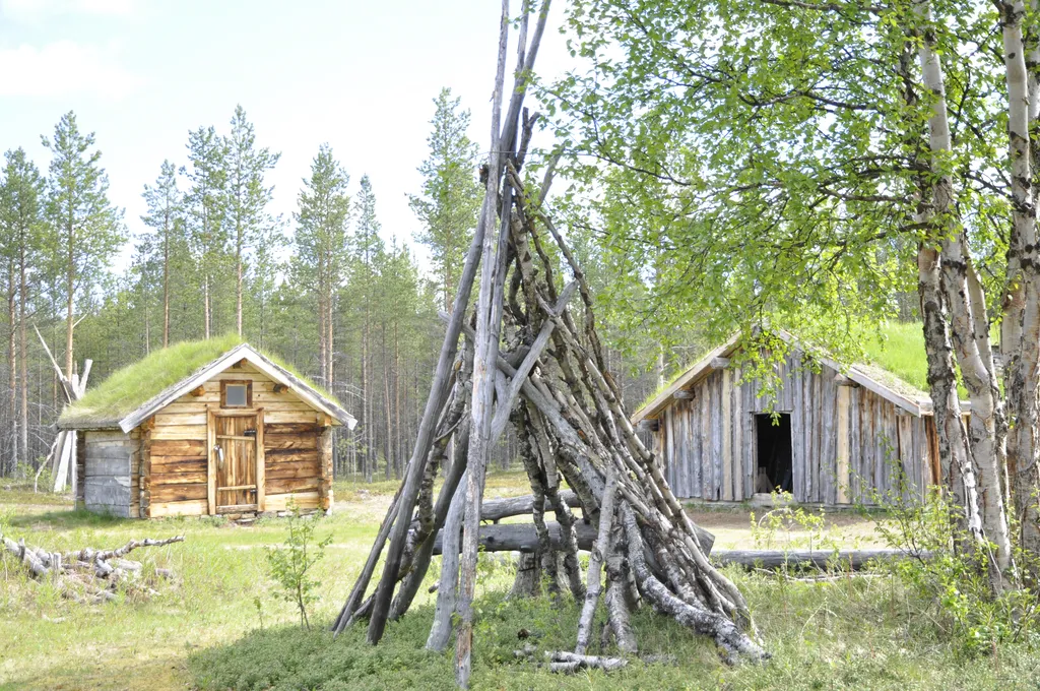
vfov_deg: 28.9
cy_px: 346
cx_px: 520
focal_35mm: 46
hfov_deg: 42.4
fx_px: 1342
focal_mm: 31
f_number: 4.5
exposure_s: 1/200
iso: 200
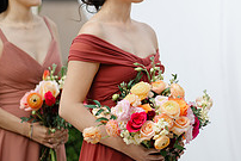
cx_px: 296
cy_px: -4
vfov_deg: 4.6
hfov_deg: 6.8
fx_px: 2016
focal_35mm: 301
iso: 64
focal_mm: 105
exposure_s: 1/400
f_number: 1.4
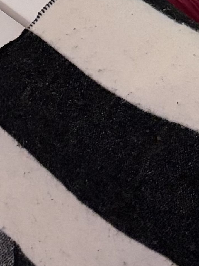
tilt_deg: -4.2
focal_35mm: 156
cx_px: 16
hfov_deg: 9.5
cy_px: -247
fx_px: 1196
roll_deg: +1.2
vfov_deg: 11.5
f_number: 1.6
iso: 500
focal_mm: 5.96
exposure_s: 1/50
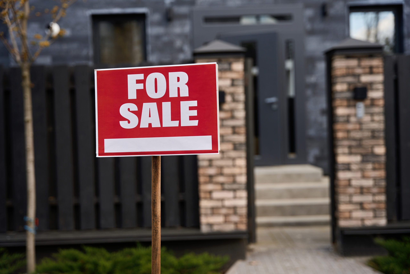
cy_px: 137
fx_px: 512
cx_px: 205
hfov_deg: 43.6
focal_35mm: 45
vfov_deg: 29.9
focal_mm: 45
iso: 160
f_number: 2.8
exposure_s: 1/640
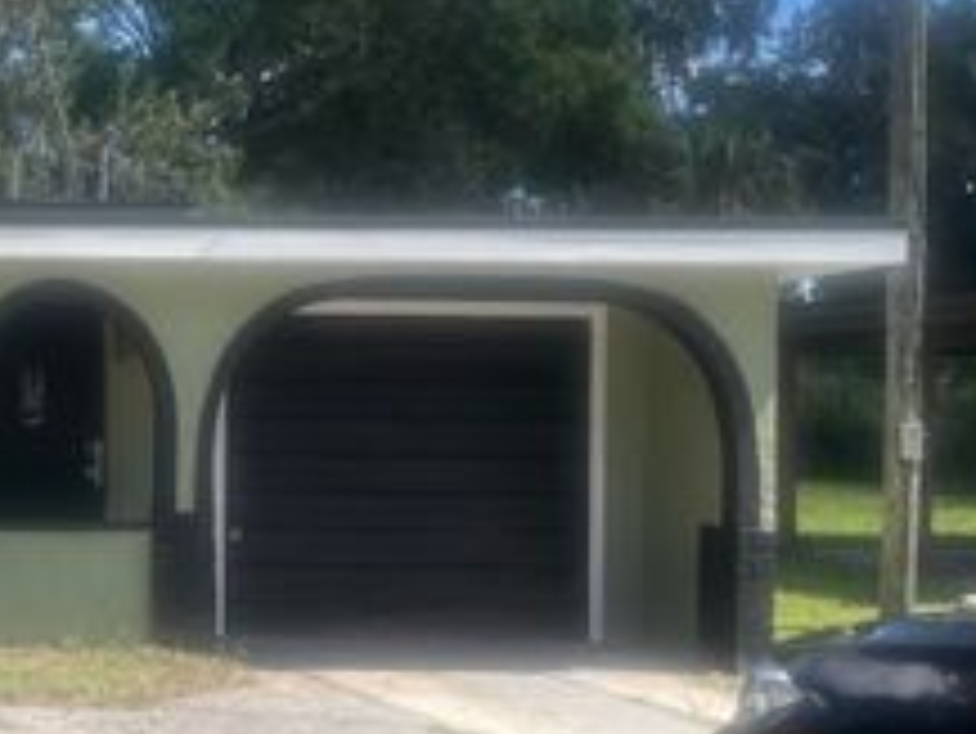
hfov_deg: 30.0
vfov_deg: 24.4
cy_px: 399
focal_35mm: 60
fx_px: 1693
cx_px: 4
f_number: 1.6
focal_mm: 4.2
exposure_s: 1/1742
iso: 32
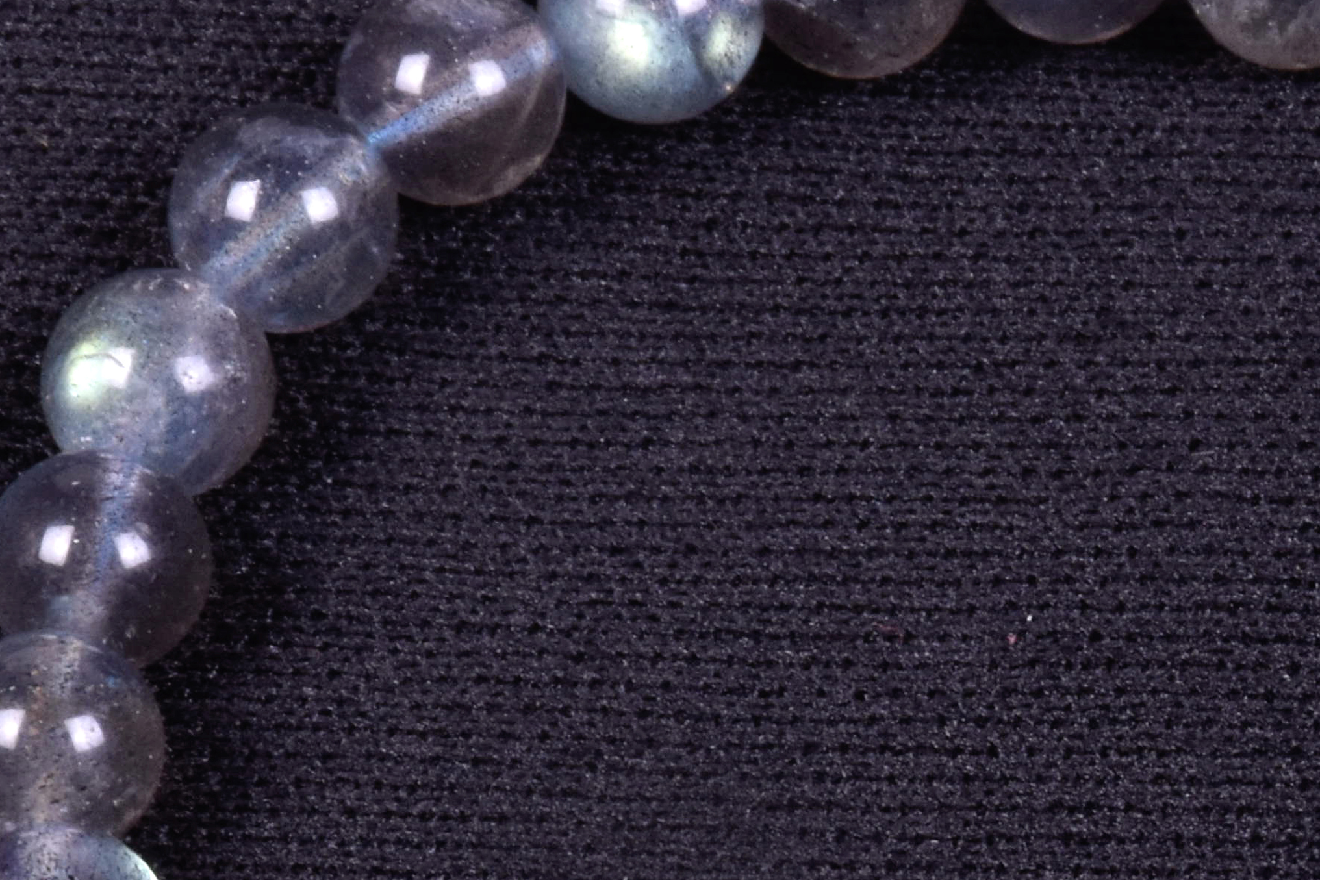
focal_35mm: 620
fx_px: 22733
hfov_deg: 3.3
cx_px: 1144
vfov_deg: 2.2
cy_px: 835
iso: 320
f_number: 25
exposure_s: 1/100
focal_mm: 140
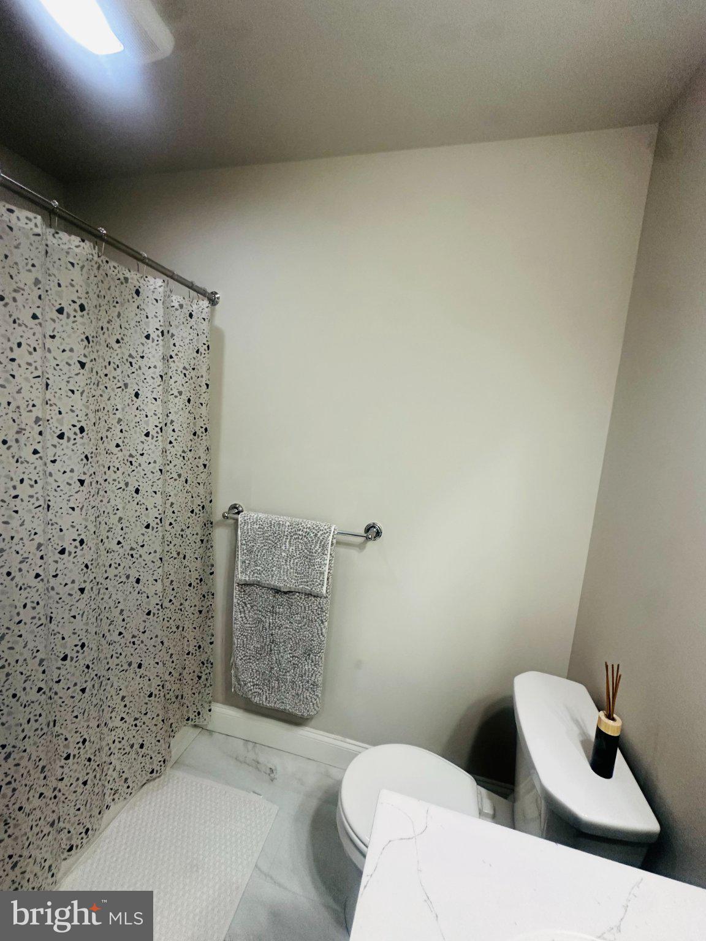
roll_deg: -4.9
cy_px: 470
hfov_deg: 85.7
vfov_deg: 102.1
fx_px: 381
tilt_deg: -7.0
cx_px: 353
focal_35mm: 14
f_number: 2.2
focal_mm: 2.22
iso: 250
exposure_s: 1/120
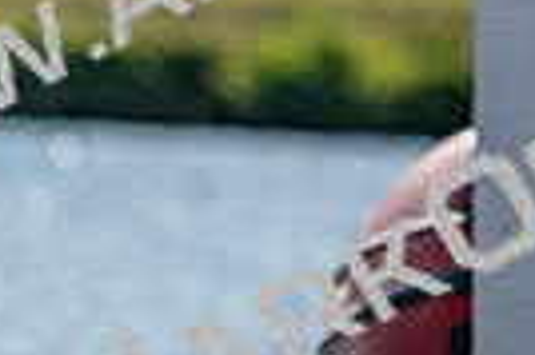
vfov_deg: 1.0
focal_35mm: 1352
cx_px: -563
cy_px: 301
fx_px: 20068
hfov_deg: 1.5
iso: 160
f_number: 6.3
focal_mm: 312
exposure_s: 1/1600
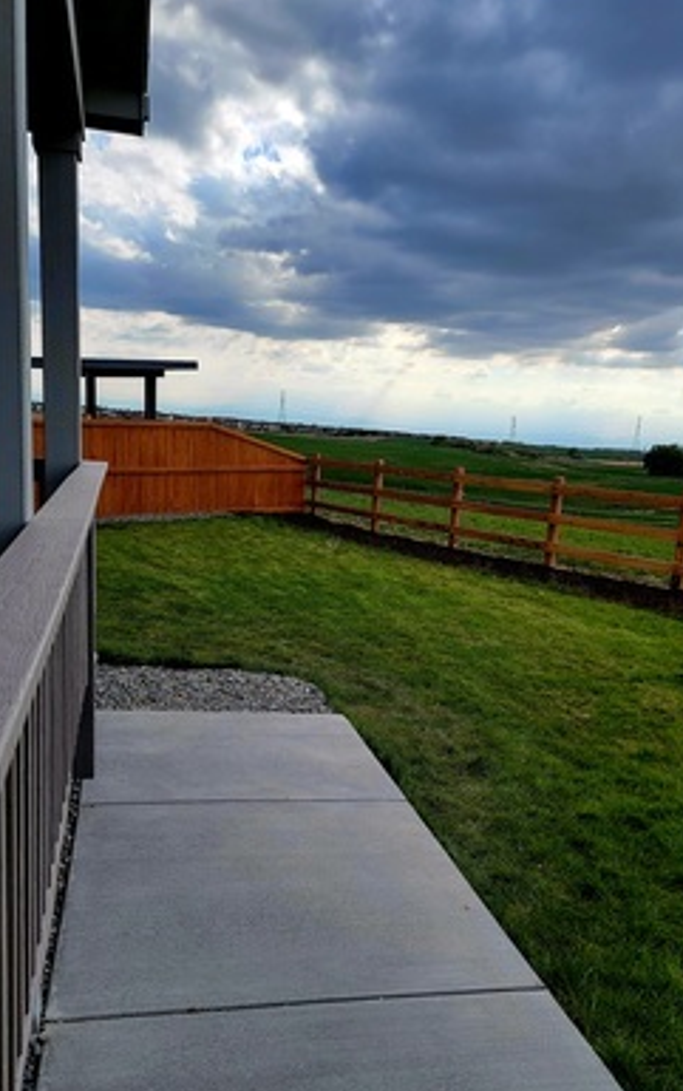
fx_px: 982
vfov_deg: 57.4
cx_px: 390
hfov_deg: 38.3
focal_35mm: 33
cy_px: 683
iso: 16
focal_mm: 6.7
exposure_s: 1/833
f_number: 1.8
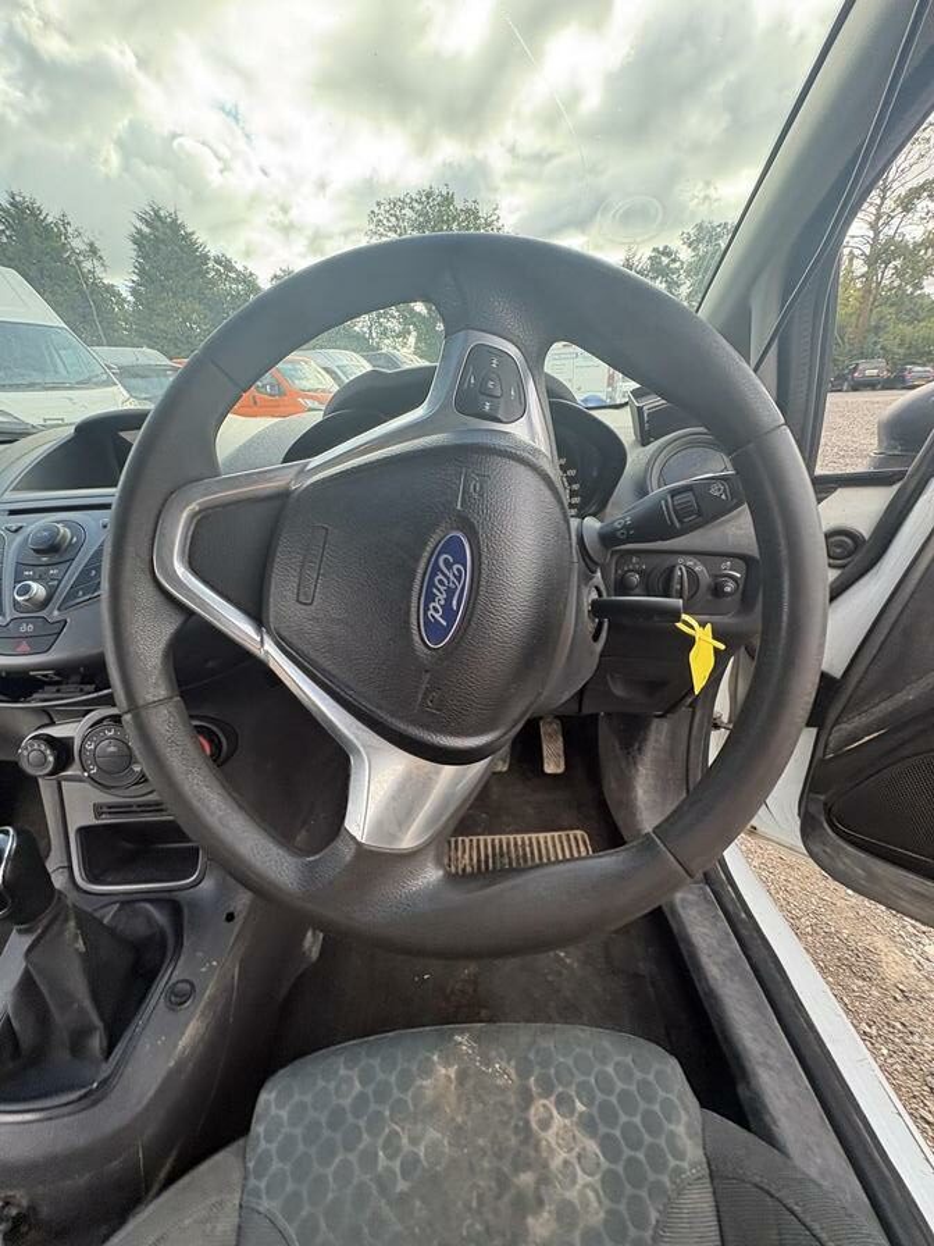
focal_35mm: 14
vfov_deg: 102.1
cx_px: 467
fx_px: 504
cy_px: 623
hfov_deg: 85.7
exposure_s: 1/139
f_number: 2.2
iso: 125
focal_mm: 2.22
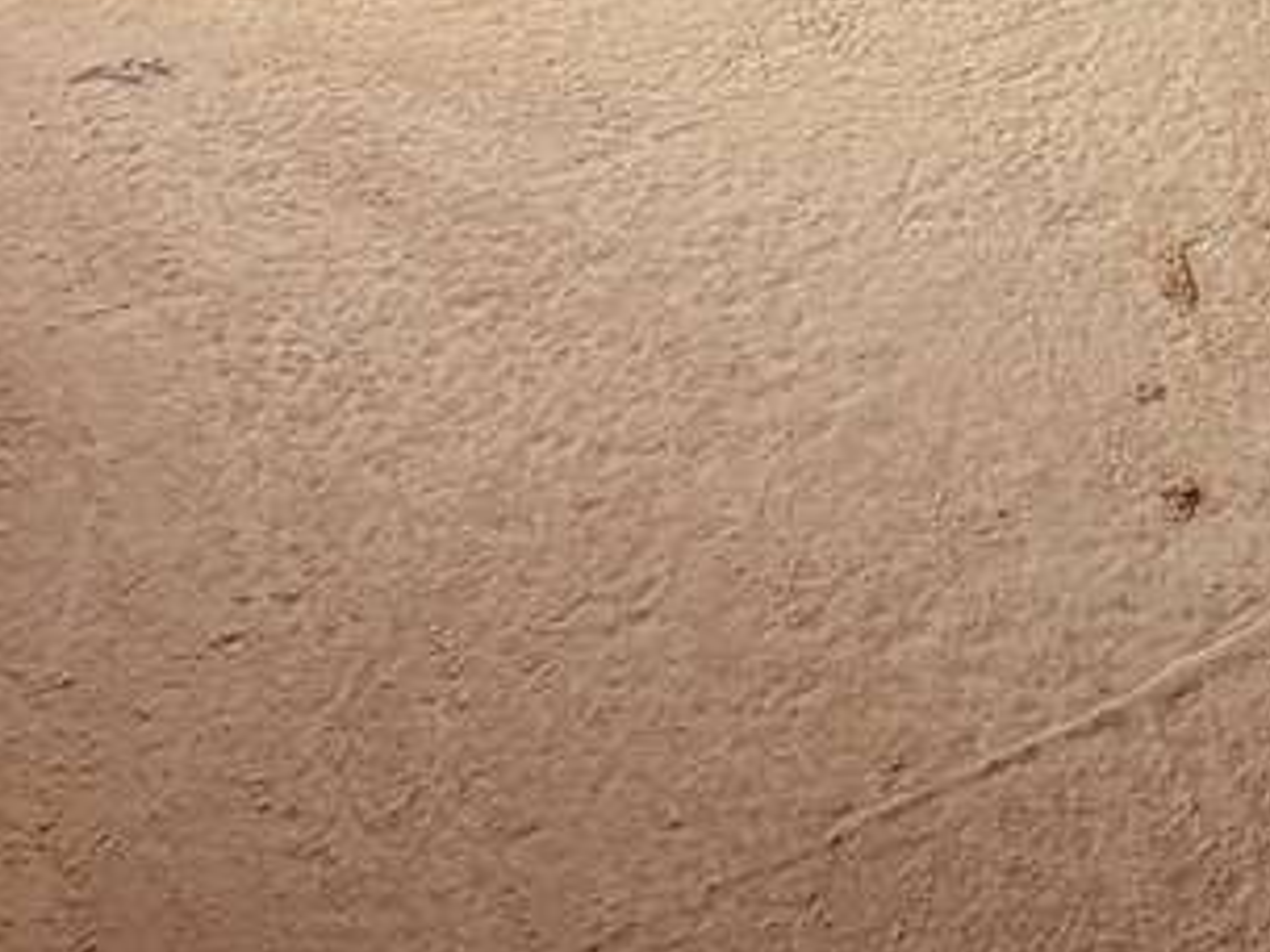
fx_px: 2531
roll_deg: -0.7
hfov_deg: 24.7
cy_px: -1033
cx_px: 1625
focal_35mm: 69
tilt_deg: -8.1
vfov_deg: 15.9
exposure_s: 1/267
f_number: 2.2
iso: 50
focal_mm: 2.22
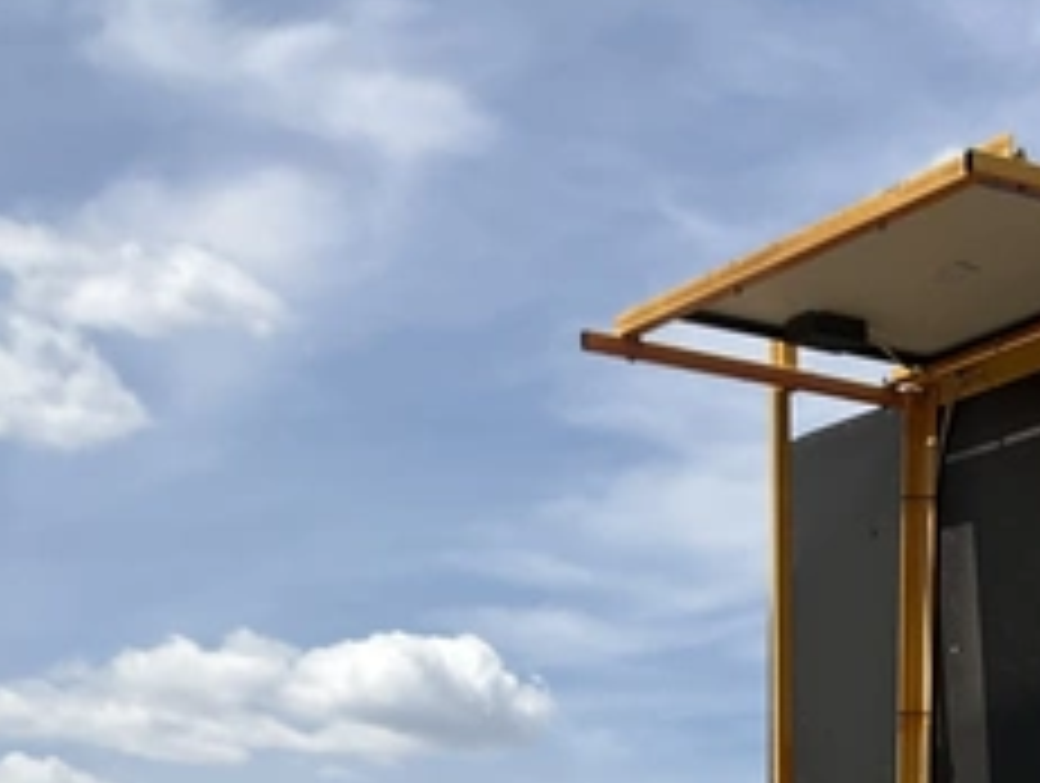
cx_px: 1031
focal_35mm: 94
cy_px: 1132
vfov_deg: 14.8
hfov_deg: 20.2
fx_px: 2829
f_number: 1.8
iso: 25
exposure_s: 1/2667
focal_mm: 3
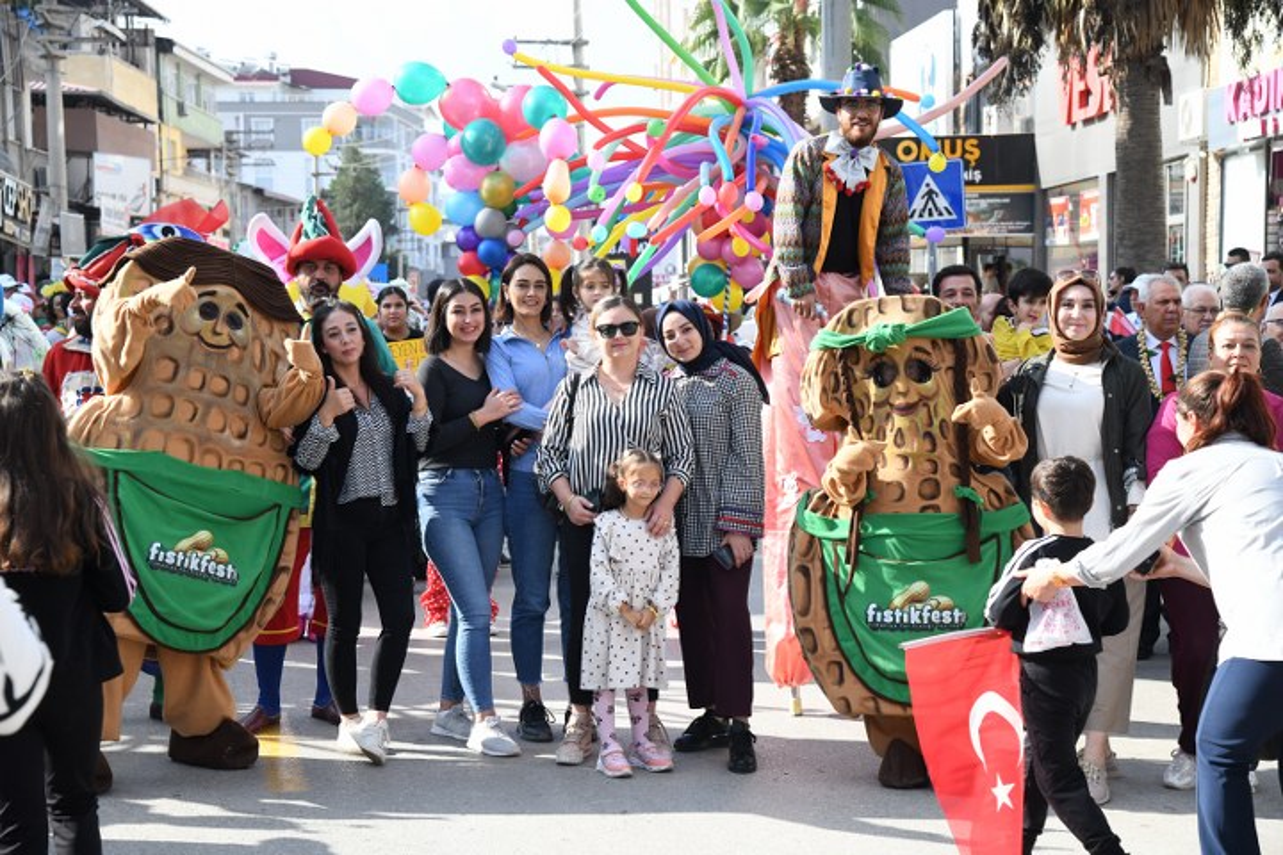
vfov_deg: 20.9
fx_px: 2316
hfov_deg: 31.0
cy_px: 428
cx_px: 642
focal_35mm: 65
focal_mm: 65
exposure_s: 1/1600
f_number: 6.3
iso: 1250
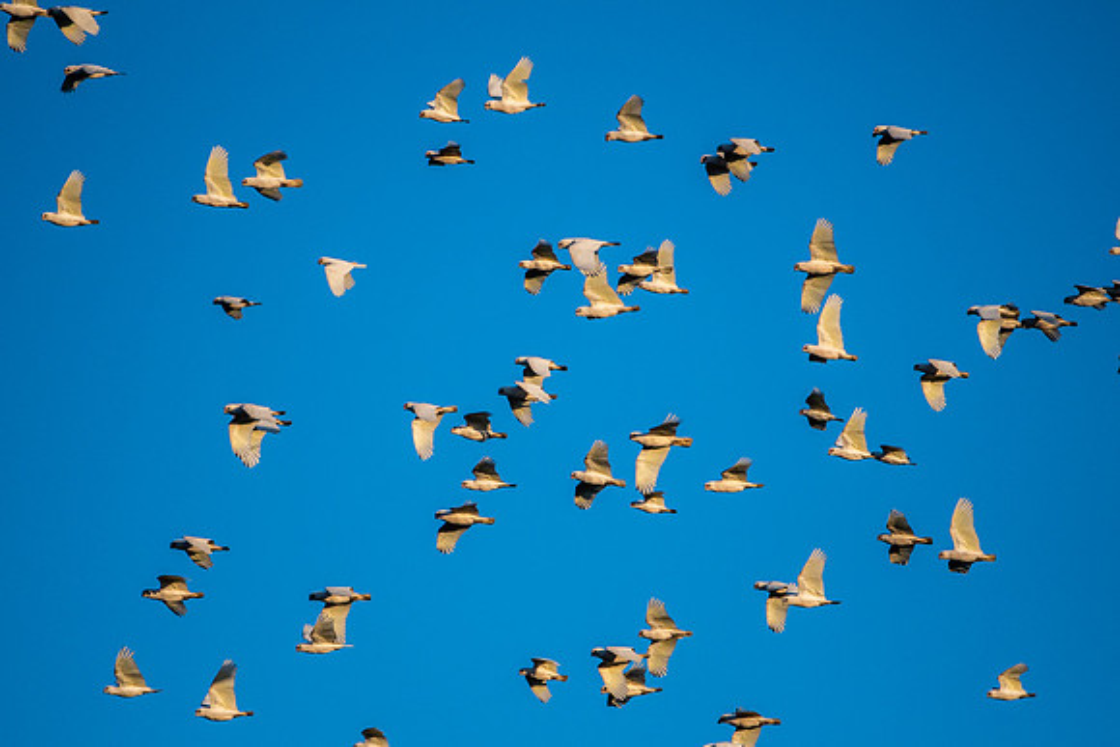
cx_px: 560
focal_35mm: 600
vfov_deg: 2.3
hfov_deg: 3.4
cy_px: 374
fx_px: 18670
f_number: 5.6
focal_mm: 400
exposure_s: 1/3200
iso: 800
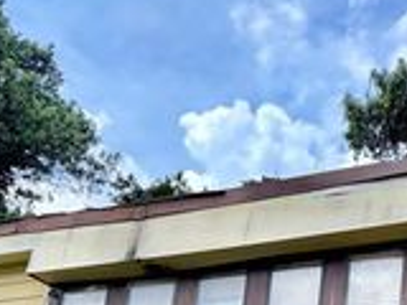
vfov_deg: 16.7
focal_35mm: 81
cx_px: 577
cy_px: 444
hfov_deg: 21.1
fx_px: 952
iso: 64
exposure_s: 1/1751
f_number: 1.6
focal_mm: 5.96
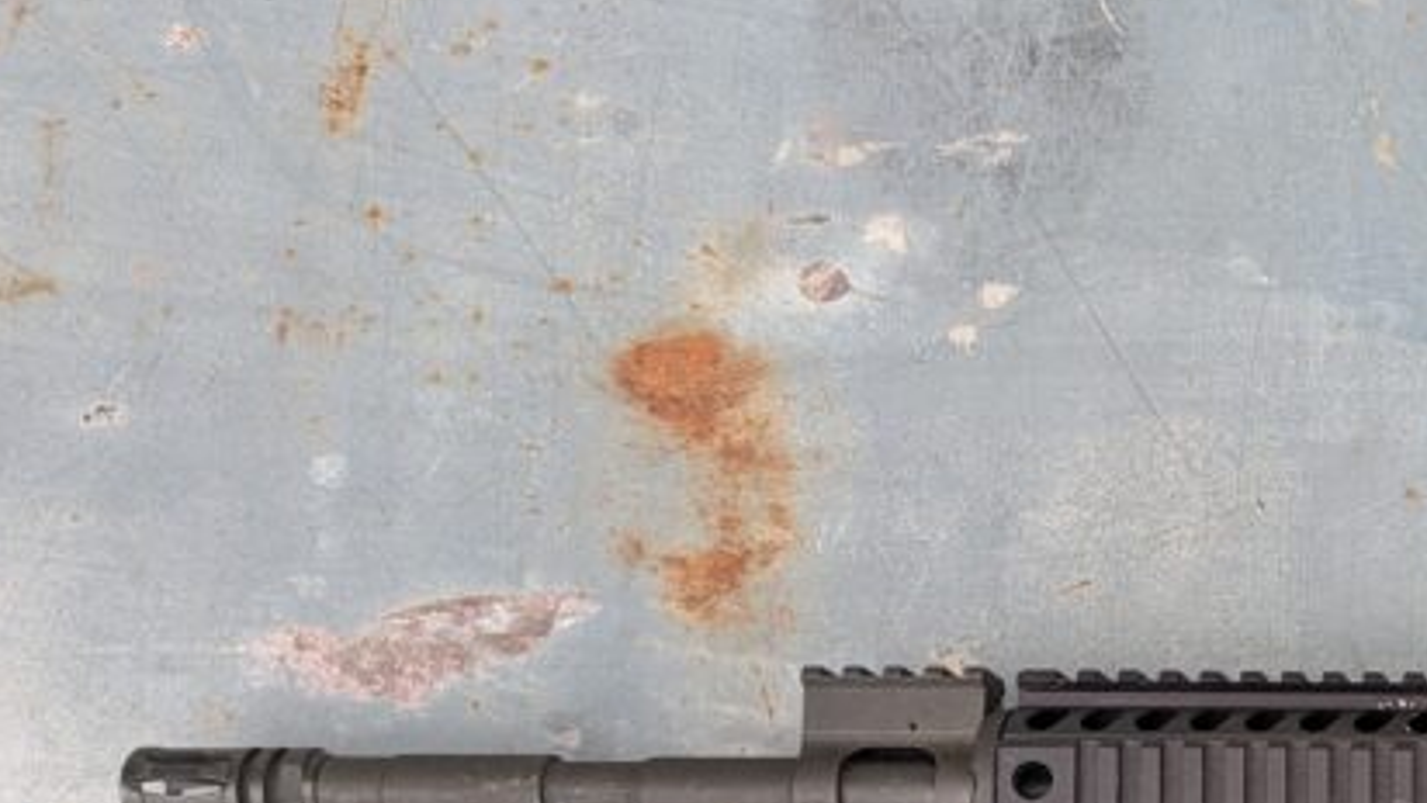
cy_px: 974
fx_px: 2460
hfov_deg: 28.0
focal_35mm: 65
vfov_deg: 17.6
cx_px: 1739
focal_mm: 6.9
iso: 37
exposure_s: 1/301
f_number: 1.68
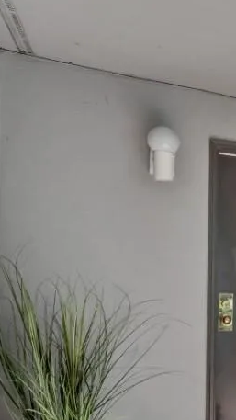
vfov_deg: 39.4
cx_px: 562
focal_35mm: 52
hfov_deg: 14.8
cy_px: 279
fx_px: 579
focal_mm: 14
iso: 400
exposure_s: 1/30
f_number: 8
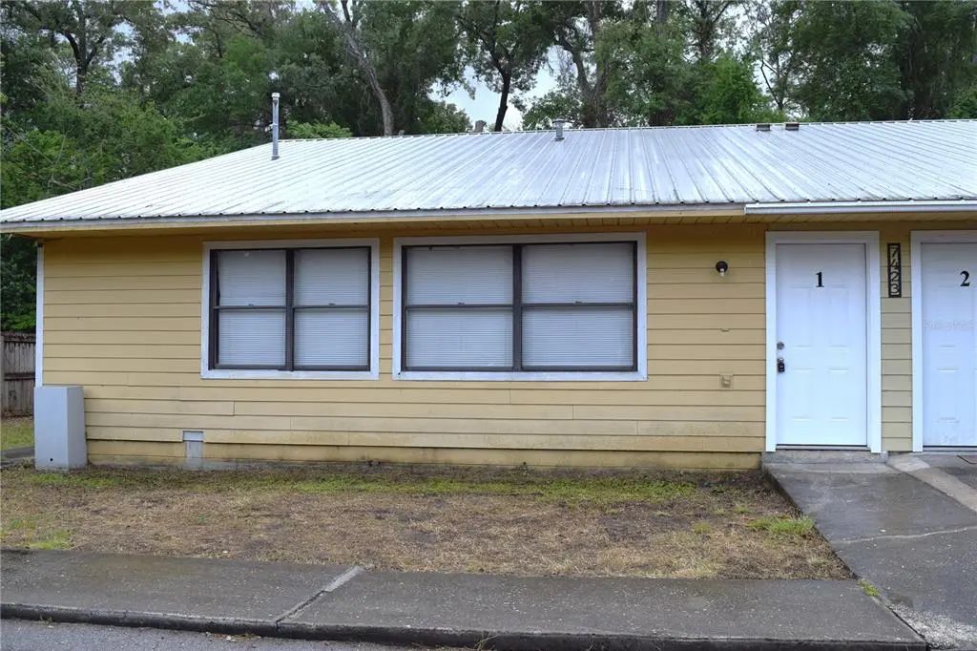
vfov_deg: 39.9
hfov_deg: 57.2
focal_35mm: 33
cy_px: 326
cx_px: 488
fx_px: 895
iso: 220
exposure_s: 1/250
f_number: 8
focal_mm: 22
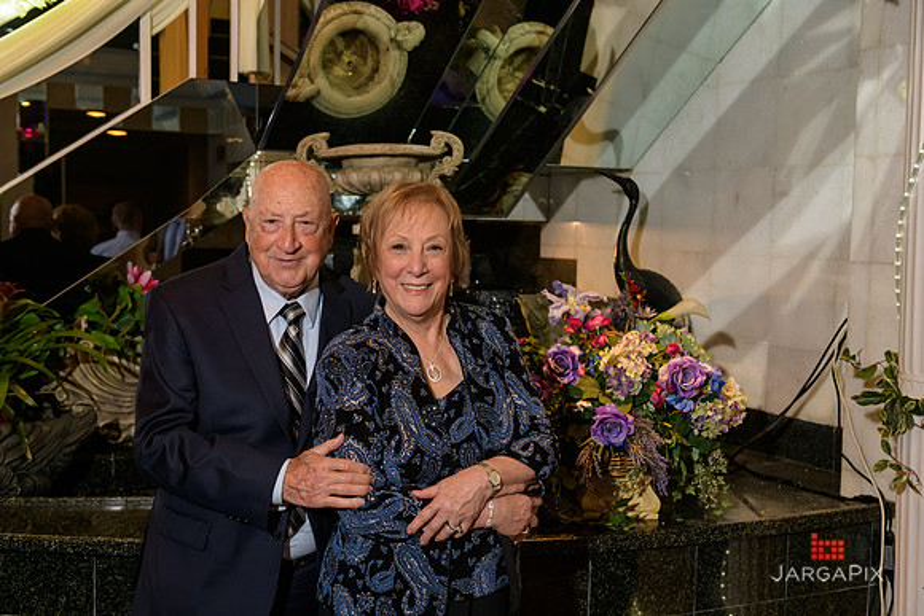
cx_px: 462
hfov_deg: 43.6
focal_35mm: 45
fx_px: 1155
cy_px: 308
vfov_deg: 29.9
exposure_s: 1/125
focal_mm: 45
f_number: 5
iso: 1000
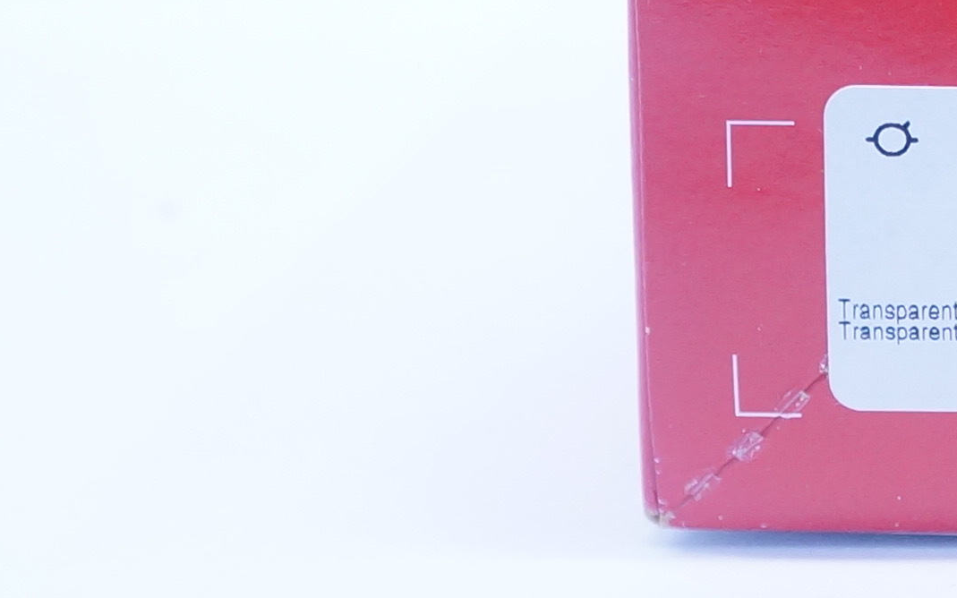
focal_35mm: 147
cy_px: 12
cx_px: 1536
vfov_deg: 8.8
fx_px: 3843
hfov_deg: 13.2
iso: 800
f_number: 4
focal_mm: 21
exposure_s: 1/250
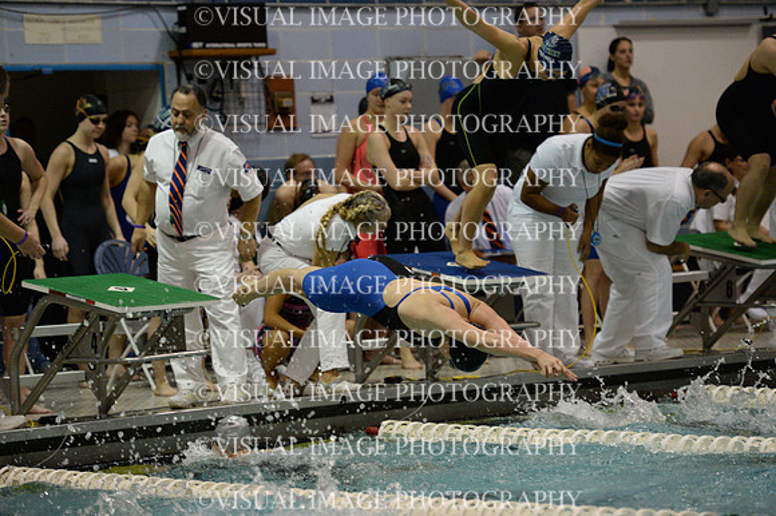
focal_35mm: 135
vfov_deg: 10.1
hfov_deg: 15.2
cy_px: 258
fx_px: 2908
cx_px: 388
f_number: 2.8
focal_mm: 135
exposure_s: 1/800
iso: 6400
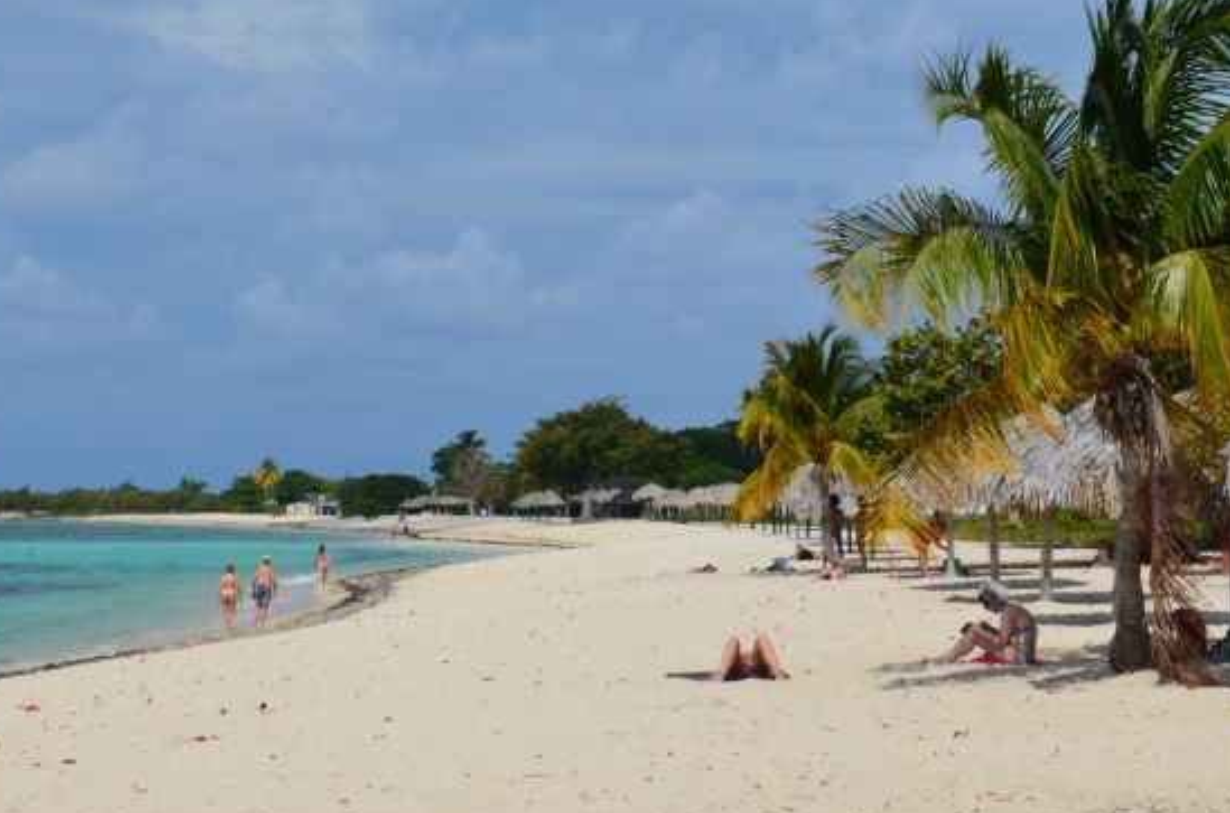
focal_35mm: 105
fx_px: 3578
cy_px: 361
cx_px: 686
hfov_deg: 19.5
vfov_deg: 13.0
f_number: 13
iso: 100
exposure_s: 1/200
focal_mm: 48
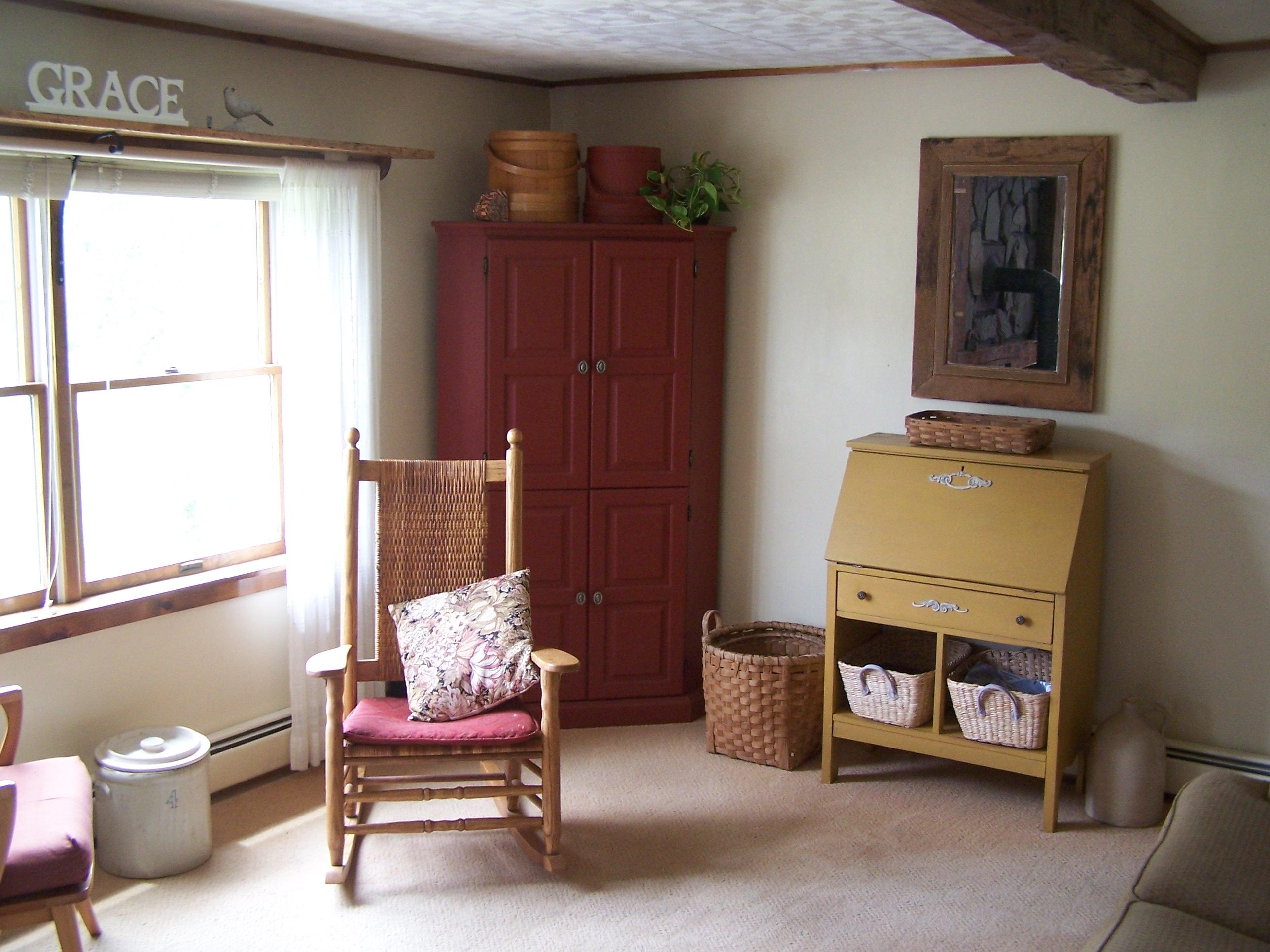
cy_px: 476
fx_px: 1394
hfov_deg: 49.0
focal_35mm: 38
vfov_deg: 37.7
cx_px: 635
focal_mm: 6.3
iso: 140
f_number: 2.8
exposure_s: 1/20
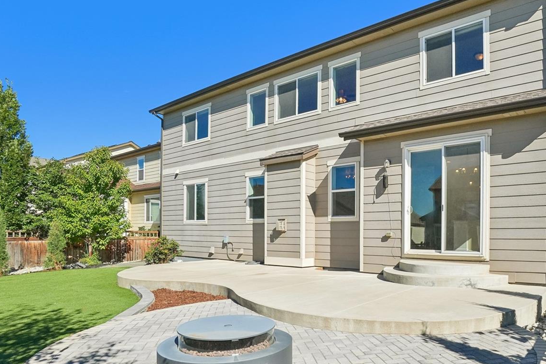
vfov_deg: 59.4
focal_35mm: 21
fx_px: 318
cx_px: 372
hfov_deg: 78.1
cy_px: 178
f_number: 8
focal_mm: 10
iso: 400
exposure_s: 1/1600
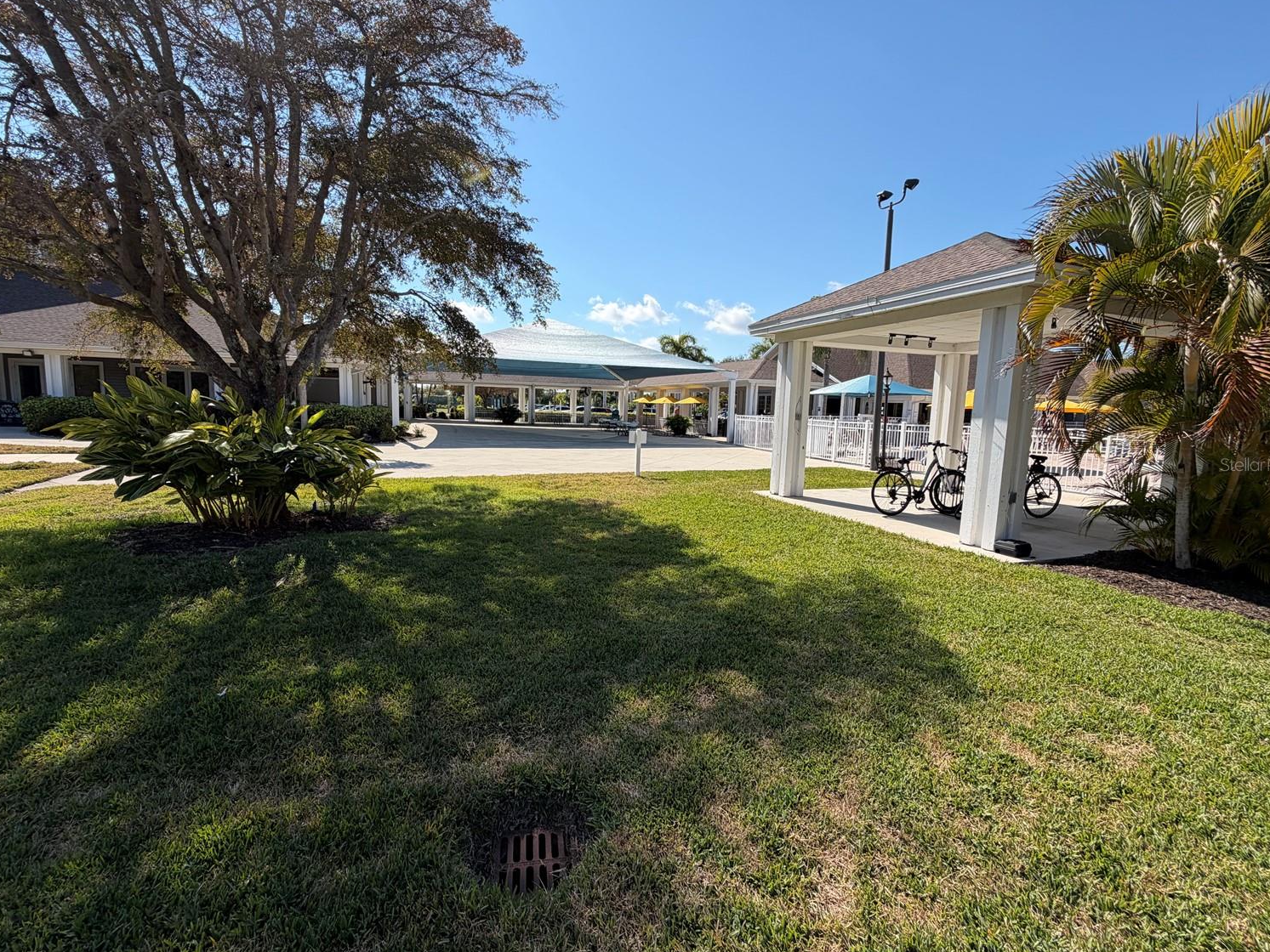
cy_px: 464
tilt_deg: -4.9
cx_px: 620
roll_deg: -3.6
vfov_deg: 81.7
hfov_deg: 98.1
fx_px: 550
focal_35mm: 15
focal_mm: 2.22
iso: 25
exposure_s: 1/770
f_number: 2.2
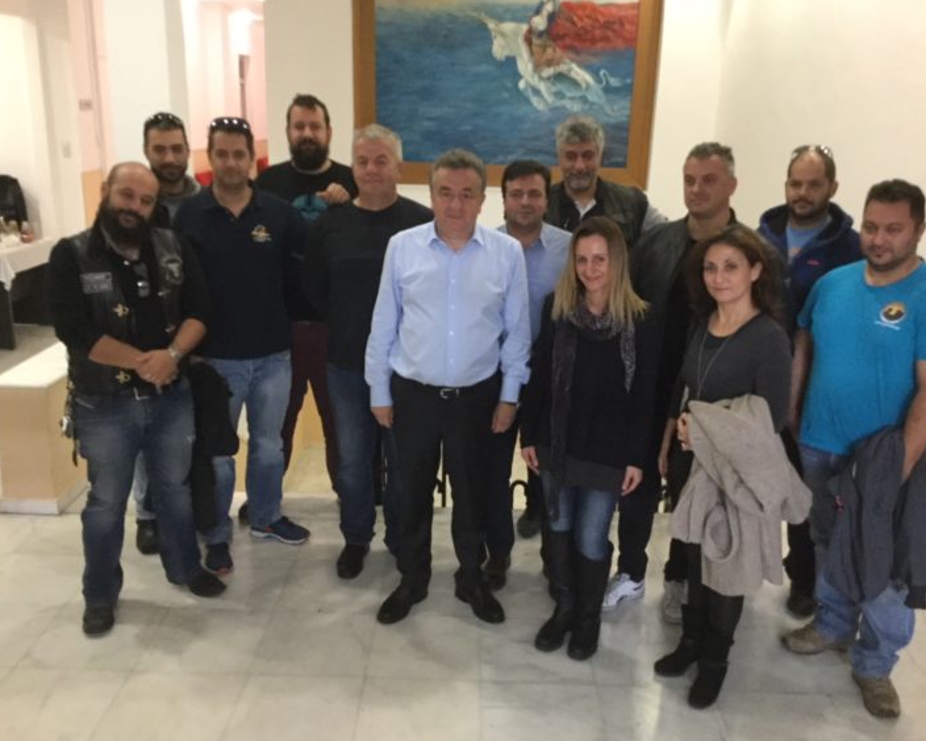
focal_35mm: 33
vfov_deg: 44.5
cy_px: 375
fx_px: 904
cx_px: 476
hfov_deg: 54.2
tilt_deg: -13.2
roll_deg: -2.2
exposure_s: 1/25
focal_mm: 3.3
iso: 200
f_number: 2.4
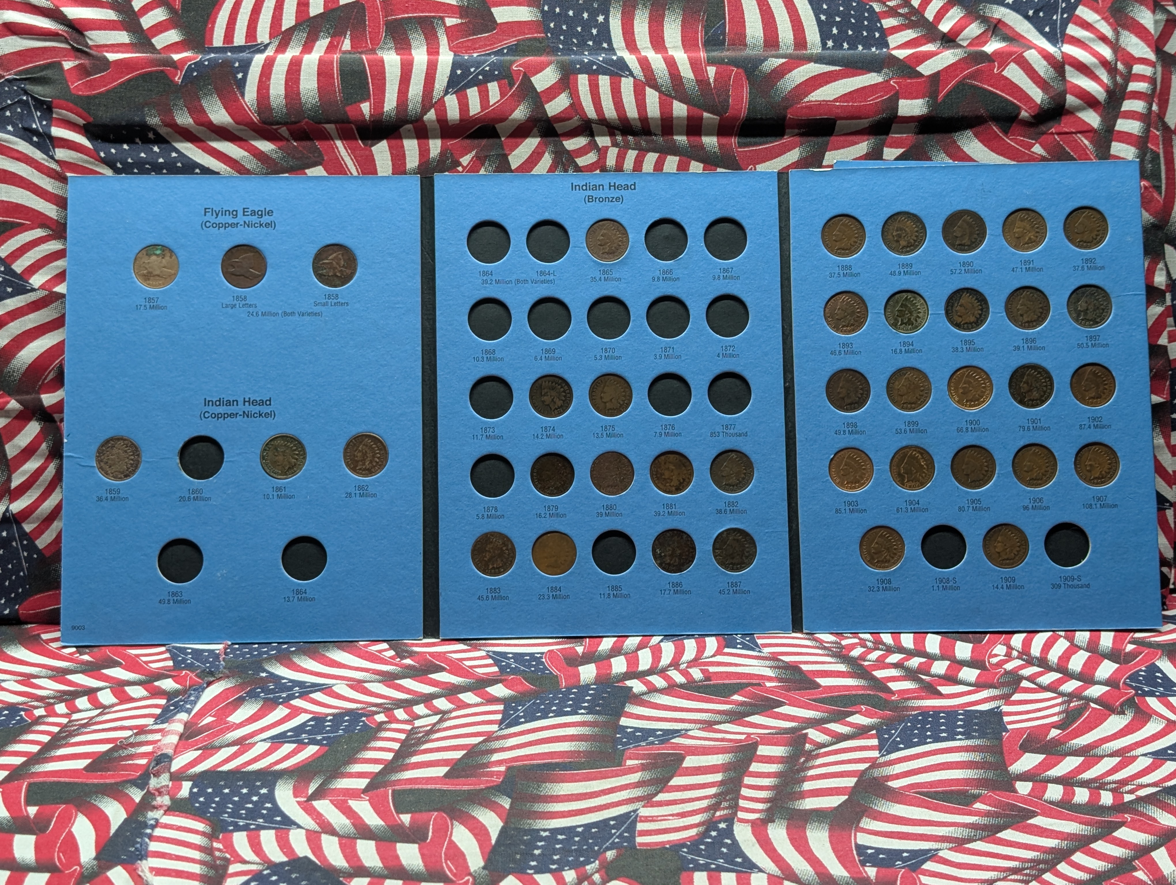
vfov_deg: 29.7
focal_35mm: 49
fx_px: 1667
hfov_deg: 38.9
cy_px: 442
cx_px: 588
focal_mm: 6.9
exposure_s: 1/44.4
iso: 38
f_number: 1.68
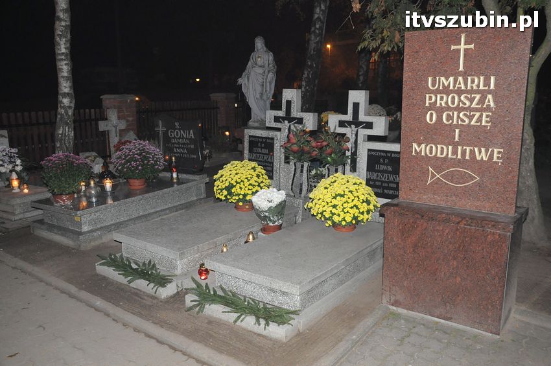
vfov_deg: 47.8
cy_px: 183
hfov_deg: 67.4
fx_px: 413
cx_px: 276
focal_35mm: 27
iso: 2000
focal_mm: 18
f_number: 5
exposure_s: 1/60
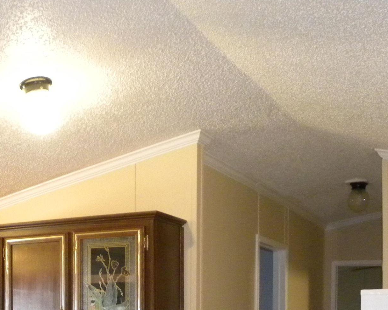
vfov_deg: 22.2
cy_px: 362
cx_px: 114
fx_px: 735
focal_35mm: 64
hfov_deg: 29.3
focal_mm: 4.6
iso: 400
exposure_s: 1/34.6
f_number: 2.8
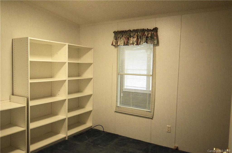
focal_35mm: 27
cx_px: 116
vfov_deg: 47.7
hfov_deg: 67.5
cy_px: 76
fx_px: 174
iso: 2500
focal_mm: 18
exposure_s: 1/160
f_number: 4
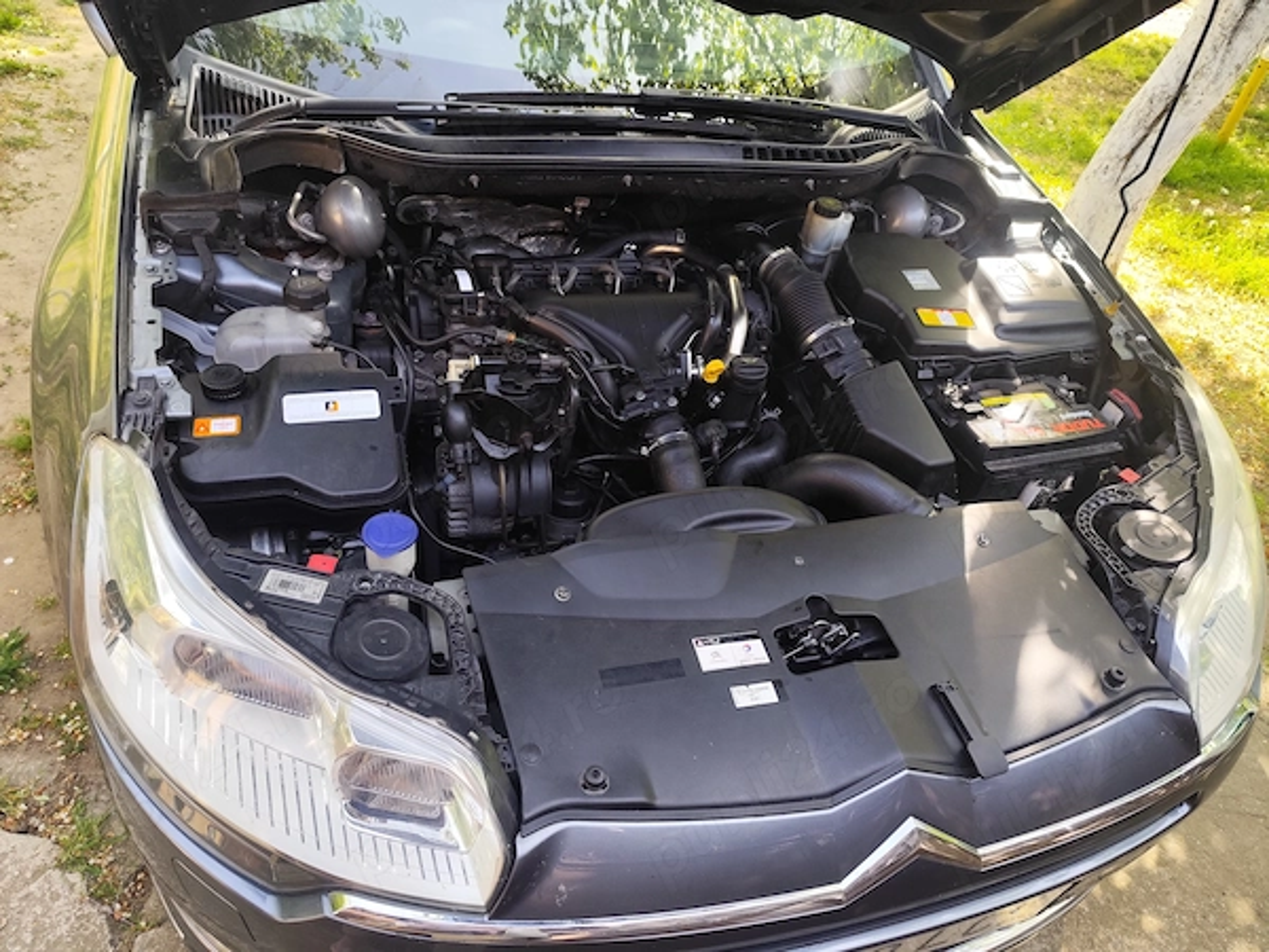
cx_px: 634
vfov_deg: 58.9
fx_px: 843
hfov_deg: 73.9
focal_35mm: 23
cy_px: 476
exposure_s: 1/119
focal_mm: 6.19
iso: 50
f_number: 1.65
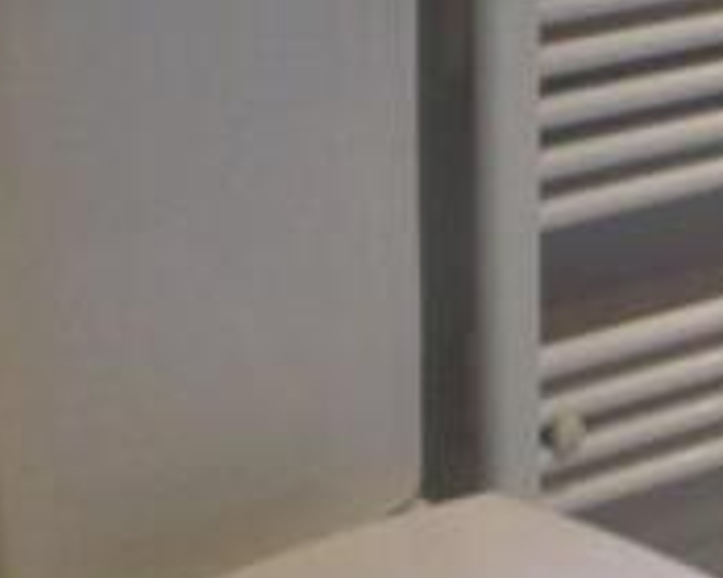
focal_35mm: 121
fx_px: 2588
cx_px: 1099
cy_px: 277
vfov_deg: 12.7
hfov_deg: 14.7
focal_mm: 6.2
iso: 160
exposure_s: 1/12.6
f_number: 2.8
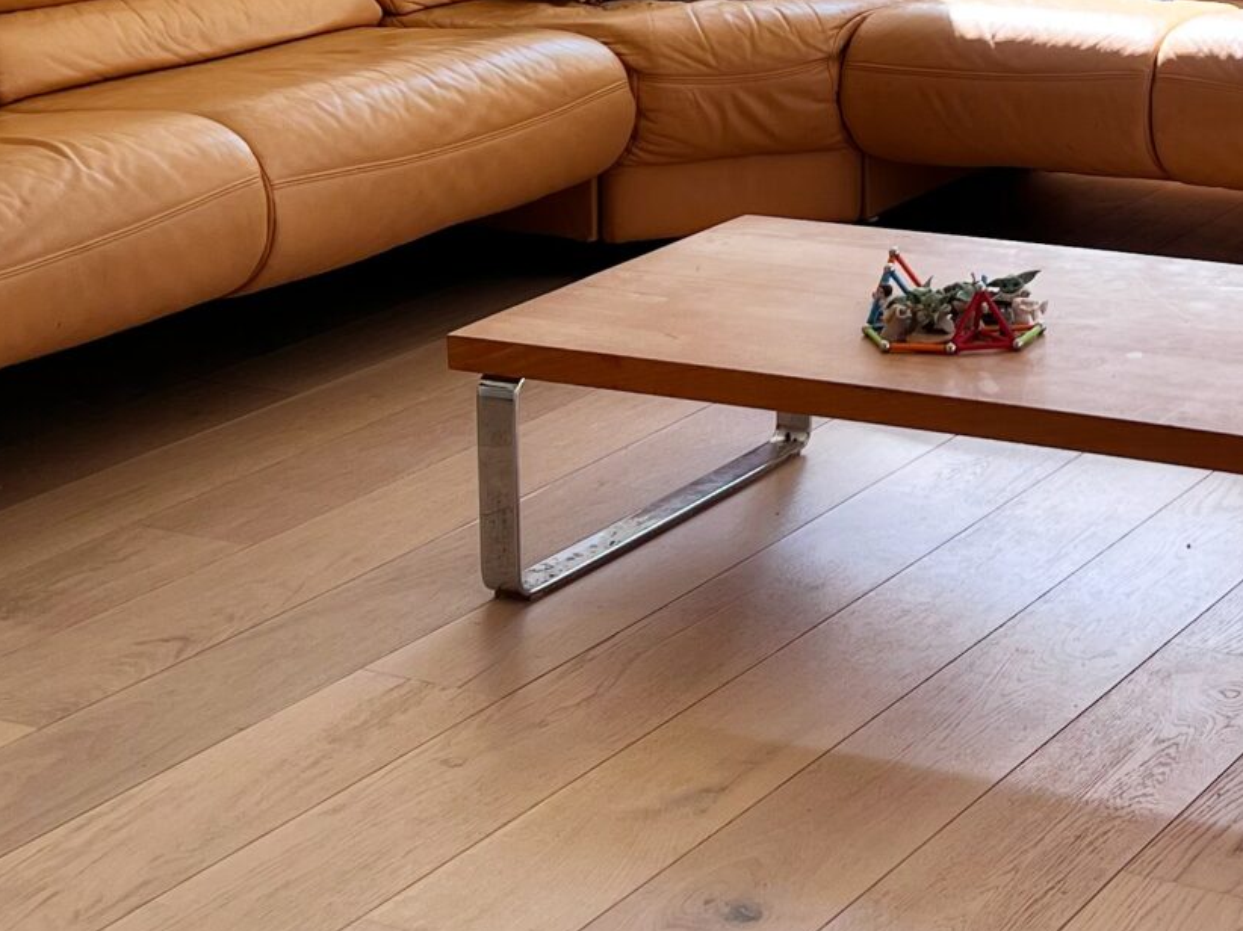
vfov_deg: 17.8
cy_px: -3
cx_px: 1130
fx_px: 2908
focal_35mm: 81
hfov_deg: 23.5
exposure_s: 1/547
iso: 50
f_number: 1.5
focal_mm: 5.7
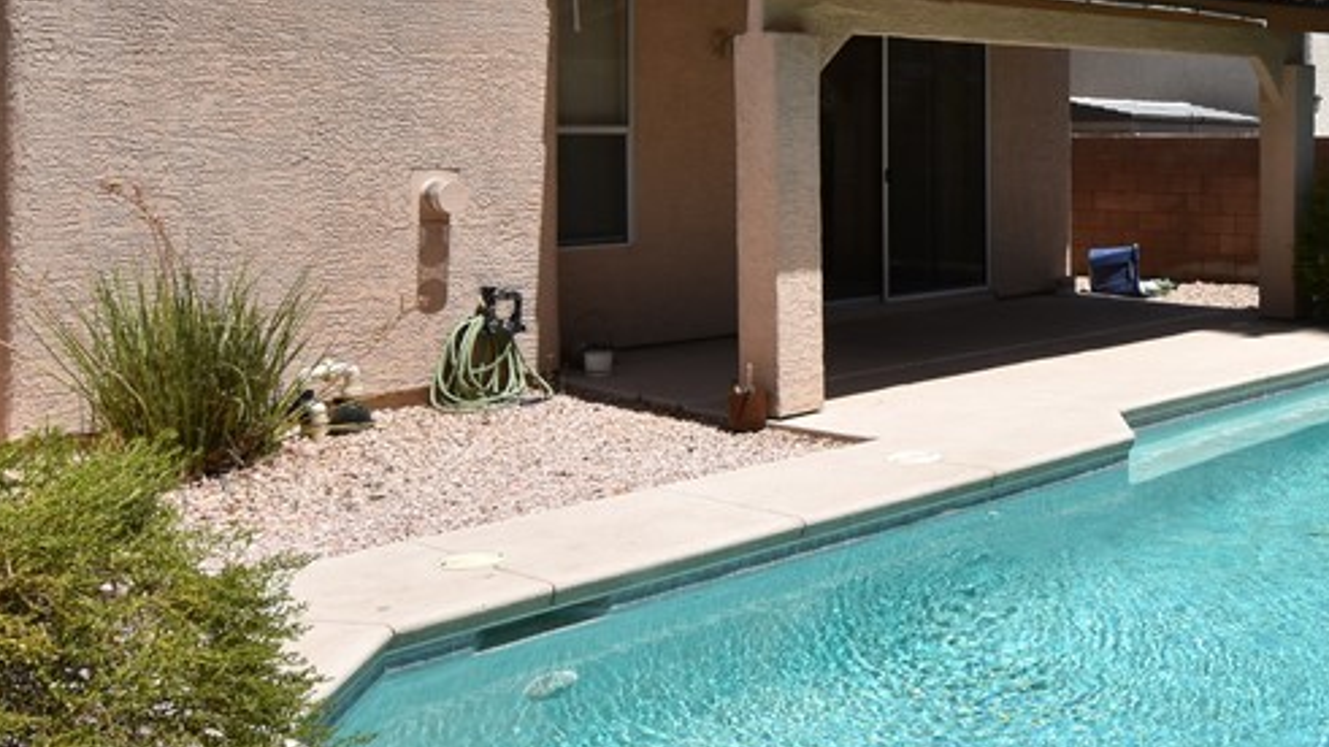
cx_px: 1115
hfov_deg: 42.7
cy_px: 152
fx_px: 1591
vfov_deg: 26.0
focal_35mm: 45
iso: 200
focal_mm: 13
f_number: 11
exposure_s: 1/500
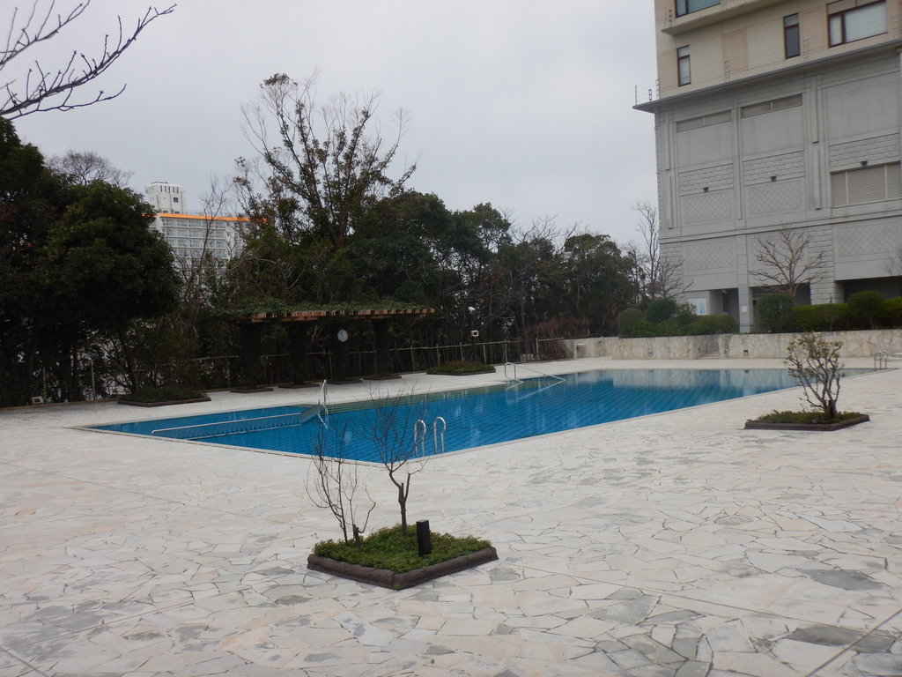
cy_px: 338
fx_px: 886
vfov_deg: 41.8
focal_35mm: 34
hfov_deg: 54.0
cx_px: 451
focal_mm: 6.1
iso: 125
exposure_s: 1/400
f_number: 4.2
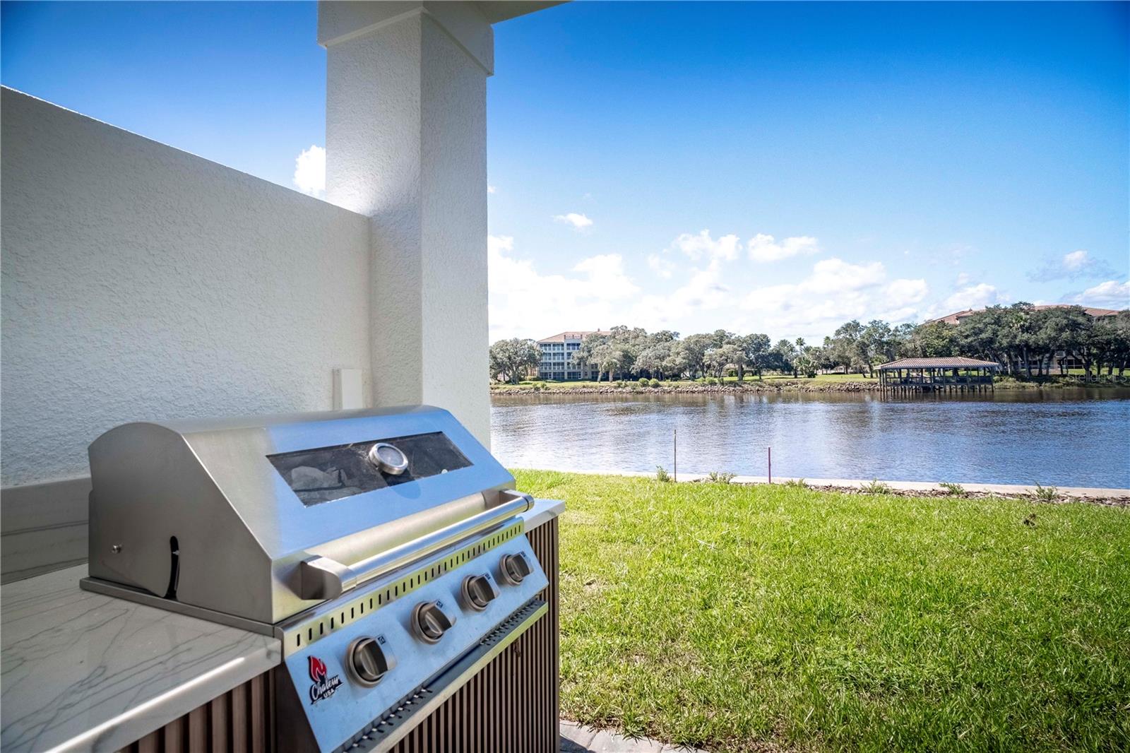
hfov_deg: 95.0
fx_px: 518
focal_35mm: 16
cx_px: 565
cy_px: 376
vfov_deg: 72.0
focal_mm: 11
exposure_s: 1/4000
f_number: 5.6
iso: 640
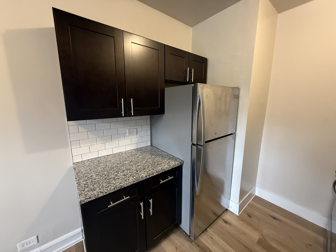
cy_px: 126
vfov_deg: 85.7
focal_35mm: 14
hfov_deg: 102.1
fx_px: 136
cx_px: 168
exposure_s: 1/60
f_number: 2.2
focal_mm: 2.22
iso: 500
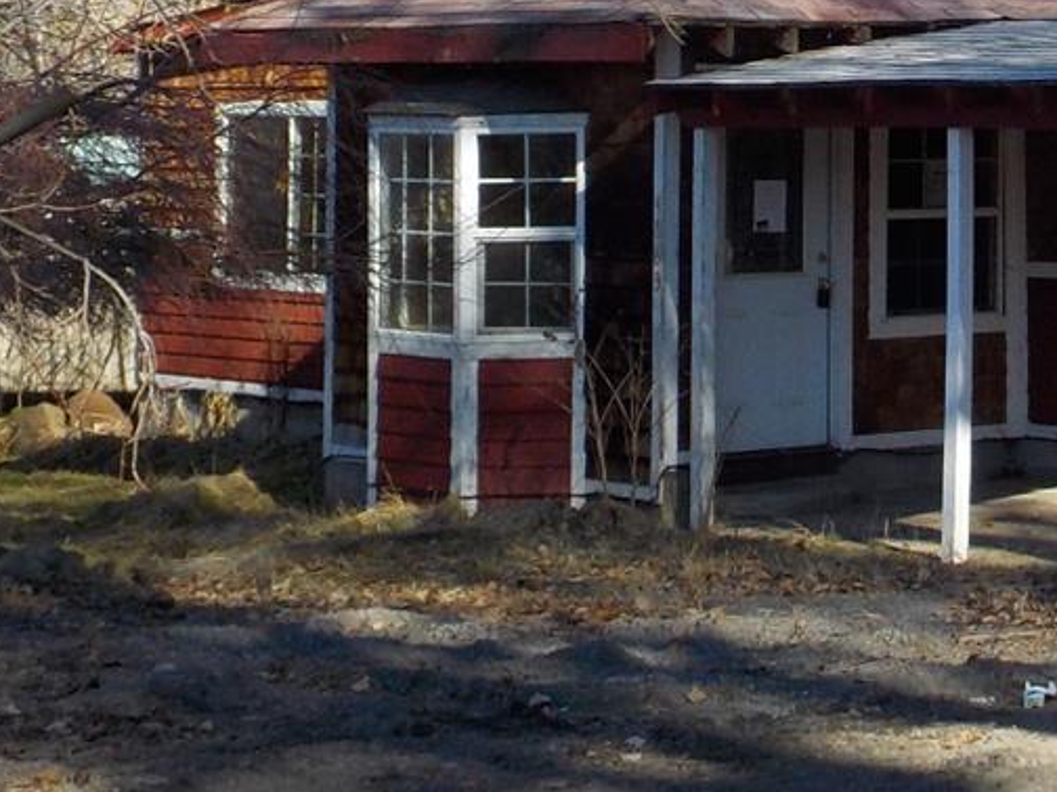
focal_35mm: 113
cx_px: 1258
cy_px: 25
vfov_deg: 13.0
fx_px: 3450
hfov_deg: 16.7
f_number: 3.7
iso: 125
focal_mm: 5.2
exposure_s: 1/640
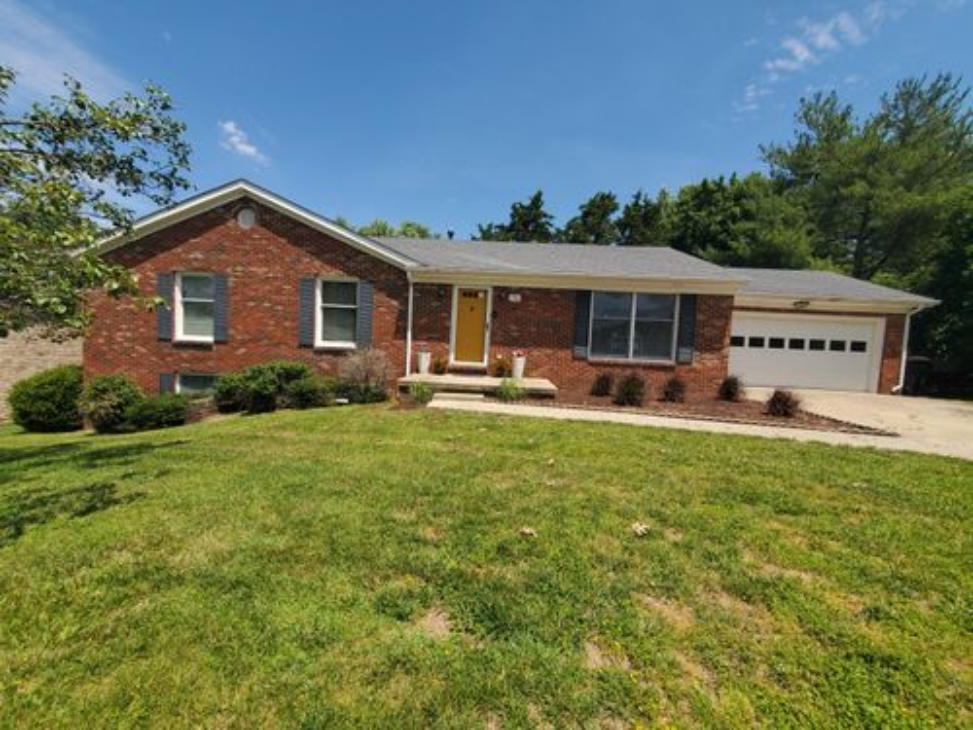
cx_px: 486
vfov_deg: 89.9
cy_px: 365
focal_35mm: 13
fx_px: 365
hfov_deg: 106.2
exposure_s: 1/834
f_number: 2.2
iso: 50
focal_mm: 1.8
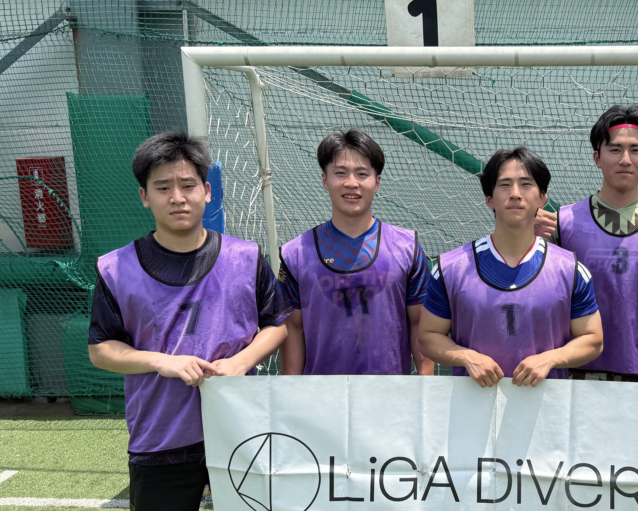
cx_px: 501
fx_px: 812
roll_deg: +0.4
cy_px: 327
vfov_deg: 34.7
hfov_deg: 41.2
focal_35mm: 43
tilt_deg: -12.1
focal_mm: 6.76
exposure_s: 1/3425
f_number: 1.78
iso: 80
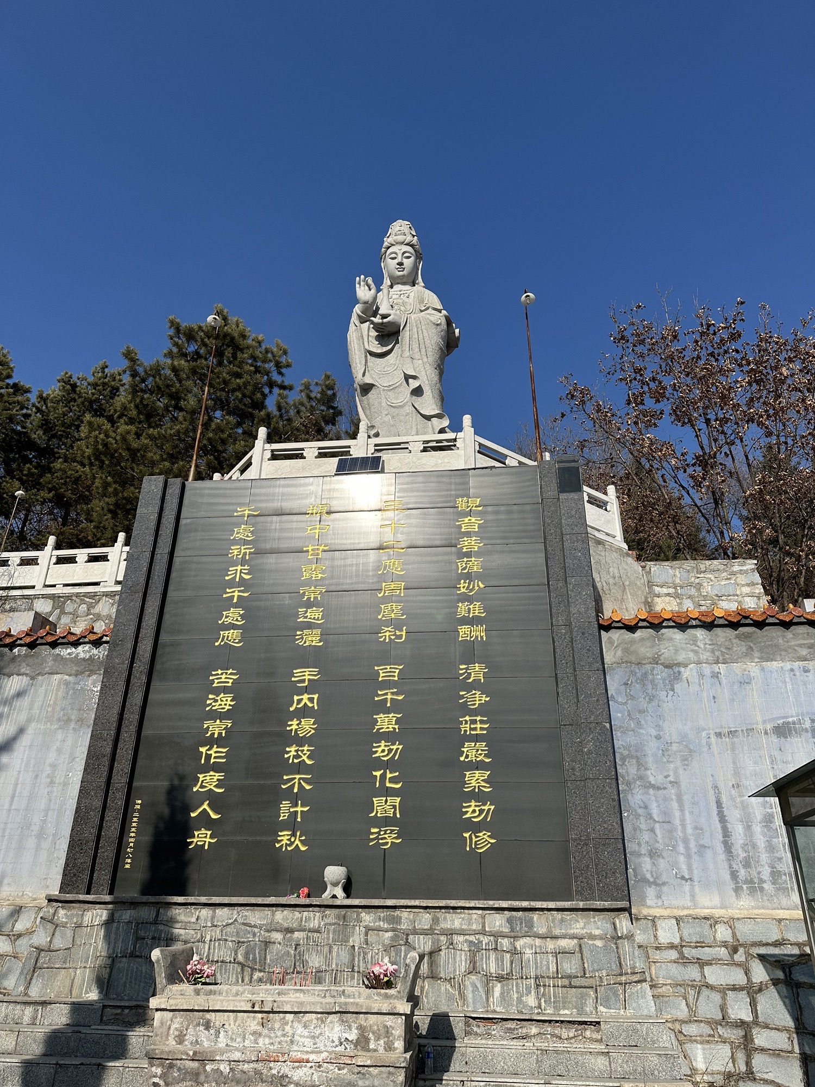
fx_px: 753
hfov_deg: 56.8
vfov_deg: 71.6
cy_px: 544
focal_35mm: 24
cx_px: 408
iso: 80
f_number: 1.78
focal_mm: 6.86
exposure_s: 1/7042
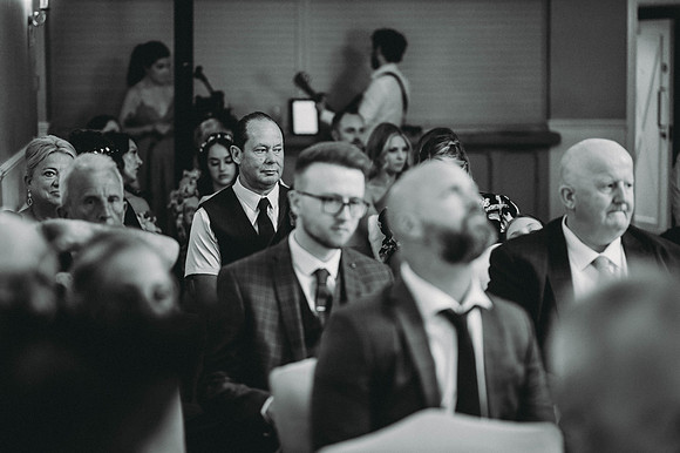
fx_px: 1605
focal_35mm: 85
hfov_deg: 23.9
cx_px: 340
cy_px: 226
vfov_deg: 16.1
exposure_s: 1/160
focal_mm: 85
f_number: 1.8
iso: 560
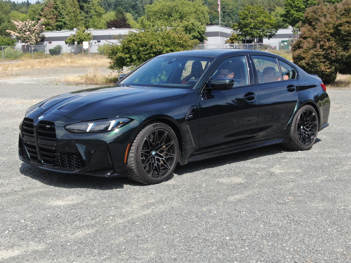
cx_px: 176
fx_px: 487
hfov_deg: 39.7
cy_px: 132
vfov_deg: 30.3
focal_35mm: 48
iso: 100
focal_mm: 8.6
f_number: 3.8
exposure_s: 1/500
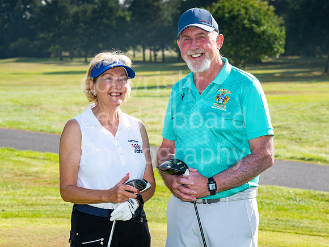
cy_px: 128
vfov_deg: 12.4
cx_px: 157
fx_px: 1132
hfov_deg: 16.5
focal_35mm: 119
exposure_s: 1/200
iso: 100
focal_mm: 98
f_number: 9
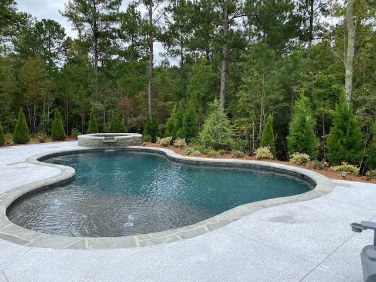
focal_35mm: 26
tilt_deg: -5.5
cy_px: 141
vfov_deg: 53.1
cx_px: 188
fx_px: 282
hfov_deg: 67.3
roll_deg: -0.2
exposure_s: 1/949
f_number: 1.8
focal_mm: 4.25
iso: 32
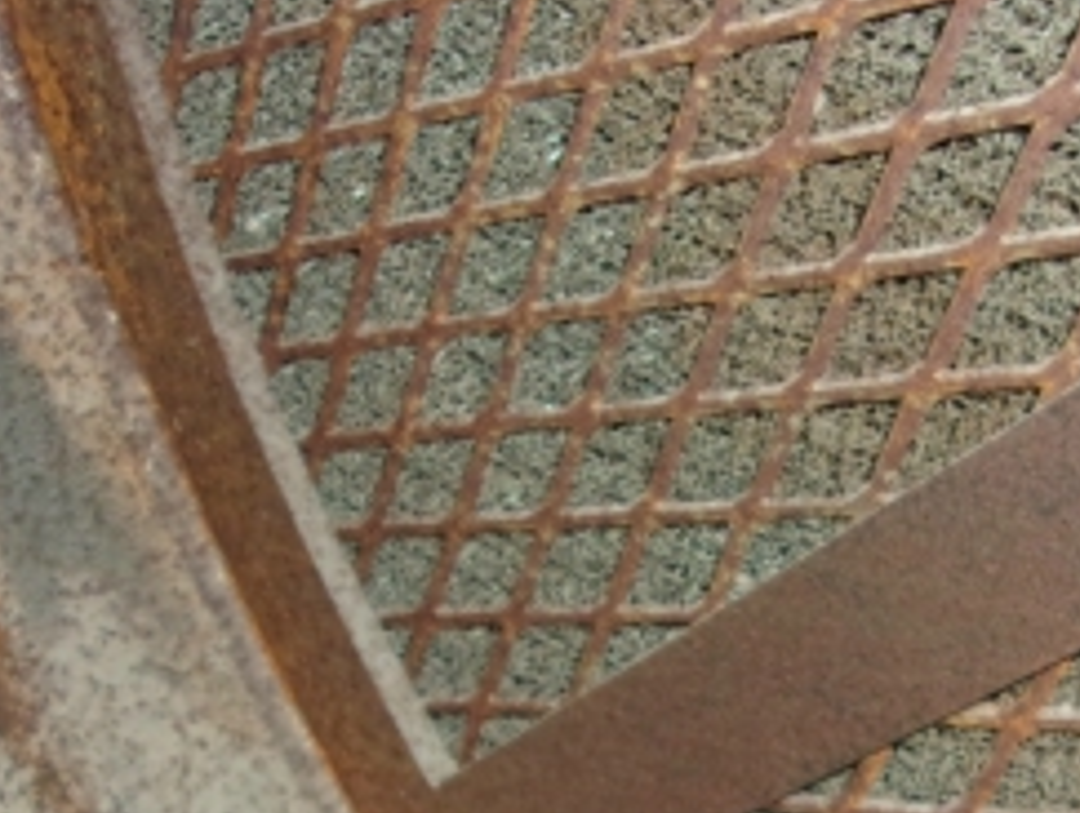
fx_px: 2218
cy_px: 720
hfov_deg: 27.1
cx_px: 778
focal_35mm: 71
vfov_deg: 20.4
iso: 200
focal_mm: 4.9
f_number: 3
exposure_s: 1/34
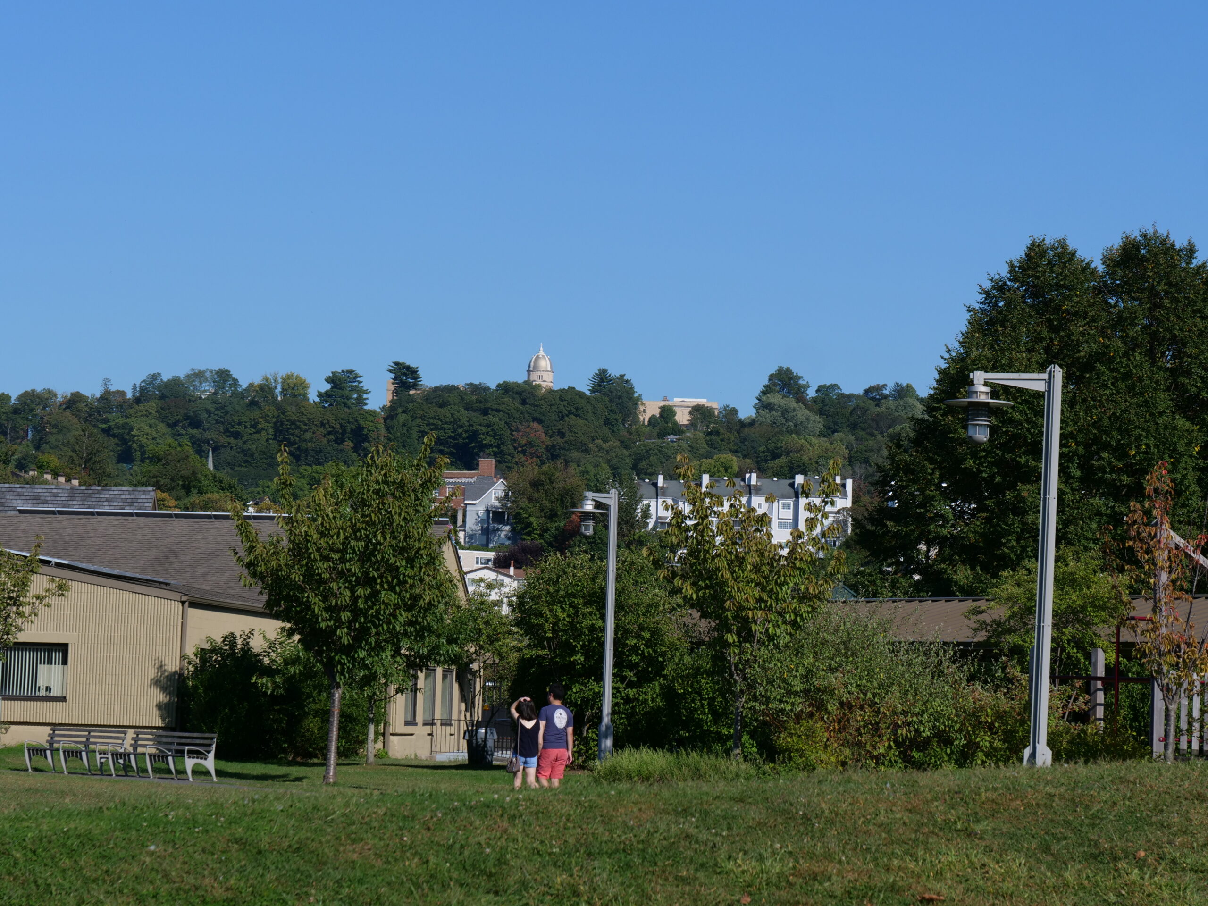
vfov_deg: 13.2
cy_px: 453
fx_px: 3908
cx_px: 604
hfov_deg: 17.6
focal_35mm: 112
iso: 200
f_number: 8
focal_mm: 56
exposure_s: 1/800
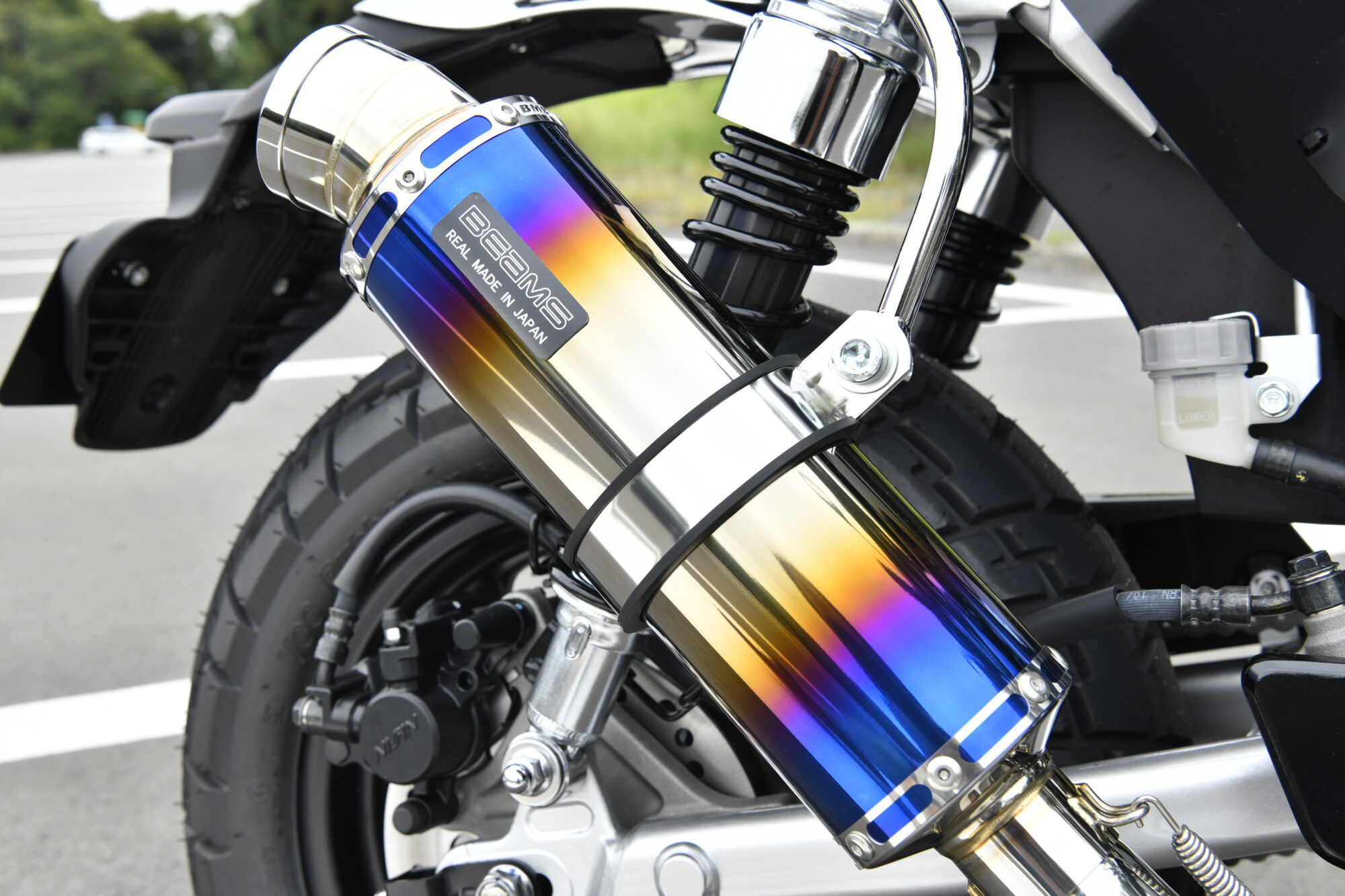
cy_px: 448
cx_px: 672
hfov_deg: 43.6
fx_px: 1681
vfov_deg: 29.9
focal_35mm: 45
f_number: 10
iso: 800
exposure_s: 1/400
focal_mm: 45
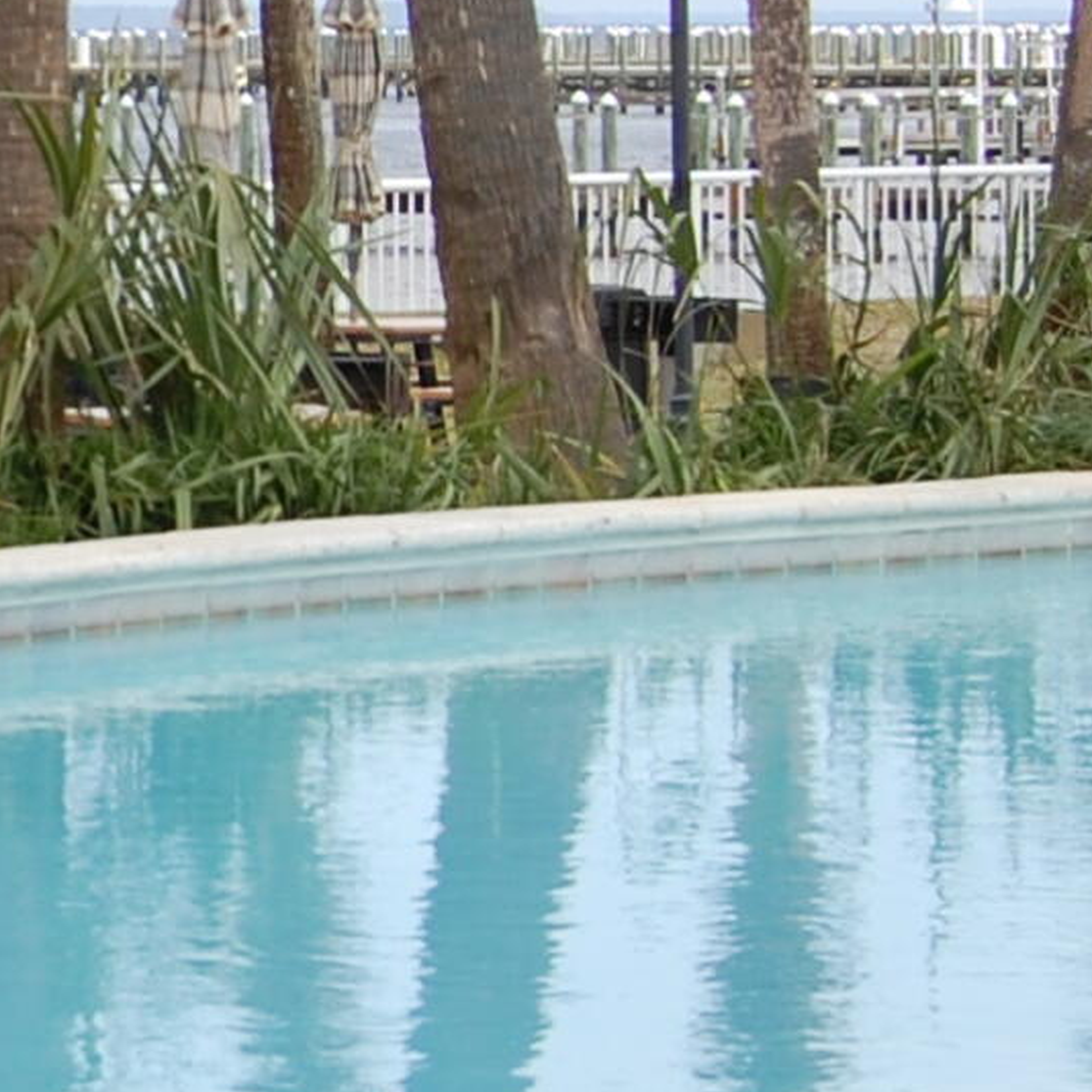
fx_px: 8936
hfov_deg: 6.8
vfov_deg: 7.0
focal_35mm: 250
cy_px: 276
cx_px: -1108
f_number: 9
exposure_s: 1/320
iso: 200
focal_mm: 35
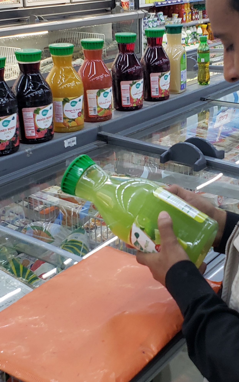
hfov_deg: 23.0
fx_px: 584
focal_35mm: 56
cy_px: 142
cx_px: 163
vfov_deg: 36.1
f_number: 2.4
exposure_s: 1/50
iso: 200
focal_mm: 4.3
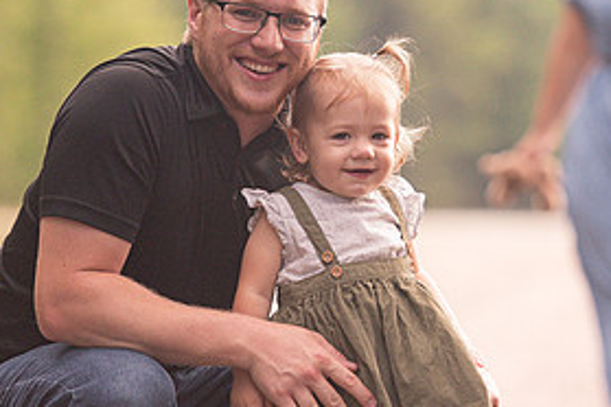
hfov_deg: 6.0
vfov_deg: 4.0
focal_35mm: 343
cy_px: 183
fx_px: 5821
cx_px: 464
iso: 400
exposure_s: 1/3200
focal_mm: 165
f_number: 3.2
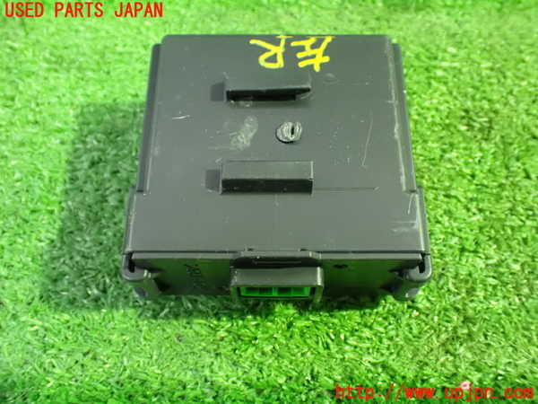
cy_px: 202
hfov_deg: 51.4
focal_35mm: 36
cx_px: 269
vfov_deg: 39.7
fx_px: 560
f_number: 2.5
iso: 1600
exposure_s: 1/30
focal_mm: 6.37
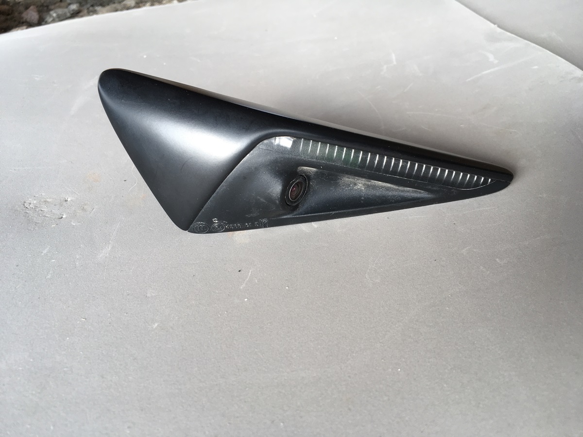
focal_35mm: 29
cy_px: 218
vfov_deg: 48.2
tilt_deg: -33.4
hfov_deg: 61.7
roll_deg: +8.9
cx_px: 292
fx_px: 488
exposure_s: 1/100
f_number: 2.2
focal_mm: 4.15
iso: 25
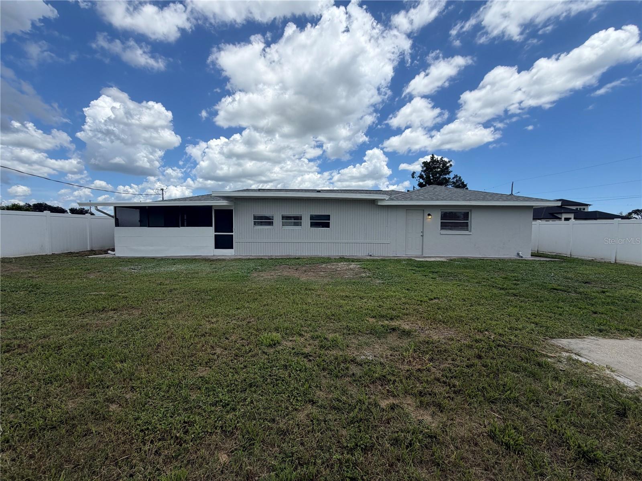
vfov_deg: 85.7
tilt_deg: -2.4
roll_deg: -0.2
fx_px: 260
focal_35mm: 14
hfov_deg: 102.1
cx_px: 321
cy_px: 240
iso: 20
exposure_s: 1/985
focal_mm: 2.22
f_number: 2.2
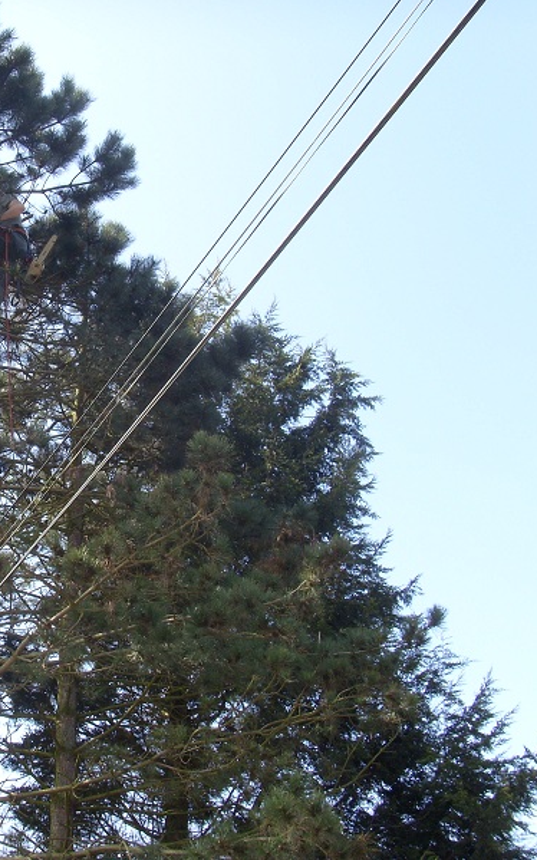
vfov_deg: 38.9
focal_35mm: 52
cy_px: 422
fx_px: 1219
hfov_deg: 23.8
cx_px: 4
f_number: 5.5
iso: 80
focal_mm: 6
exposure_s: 1/125
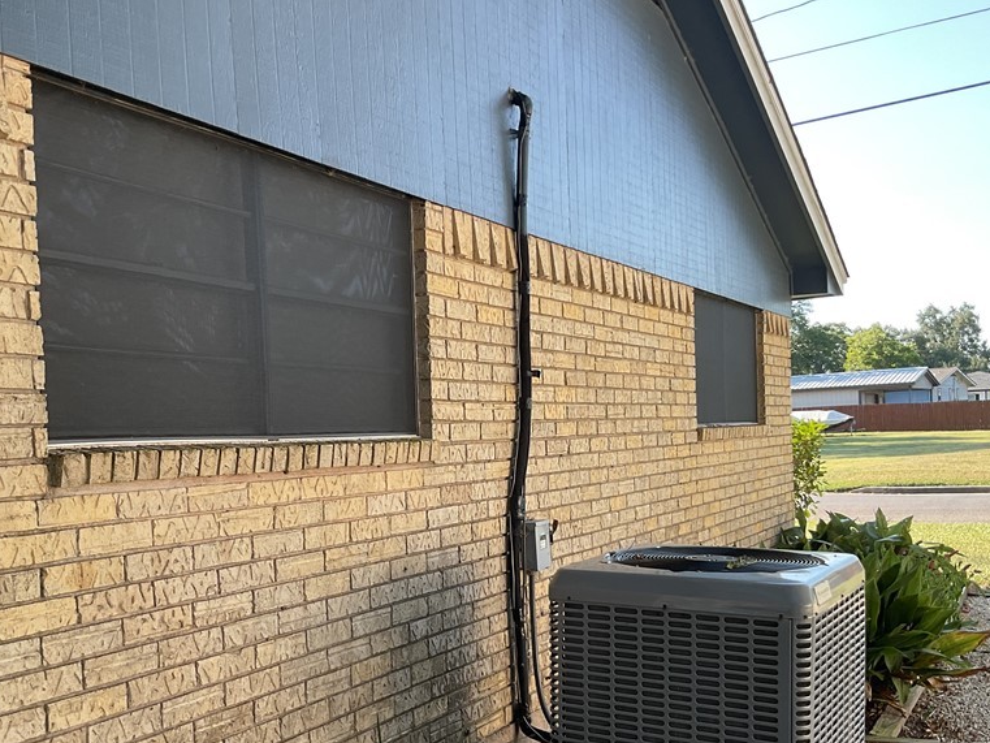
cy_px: 476
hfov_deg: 47.7
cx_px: 424
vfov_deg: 36.6
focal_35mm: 39
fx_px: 1116
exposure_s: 1/174
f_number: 1.8
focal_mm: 3
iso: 16
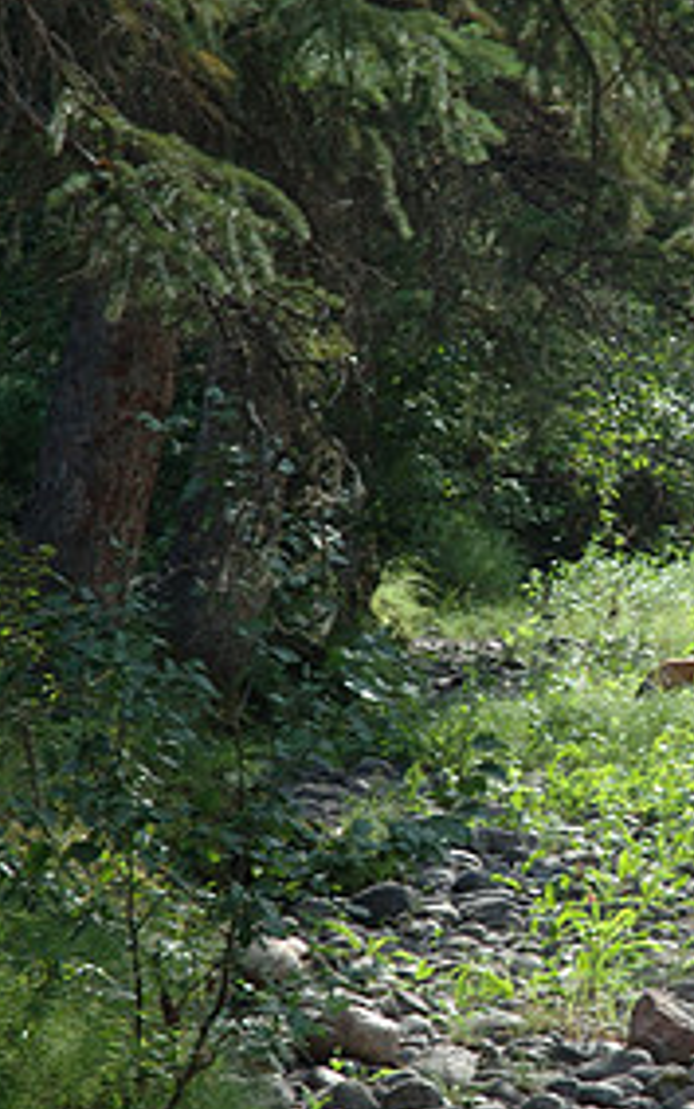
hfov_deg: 6.0
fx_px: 6624
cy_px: 670
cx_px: 698
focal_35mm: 219
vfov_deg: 9.6
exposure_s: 1/160
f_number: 6.3
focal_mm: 70
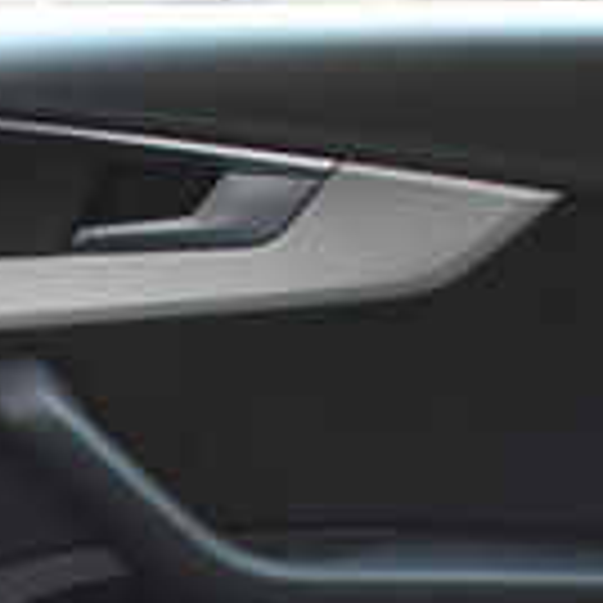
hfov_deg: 9.2
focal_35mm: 191
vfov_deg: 8.8
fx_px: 3764
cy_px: 1033
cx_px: 234
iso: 900
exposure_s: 1/60
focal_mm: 20
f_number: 3.5
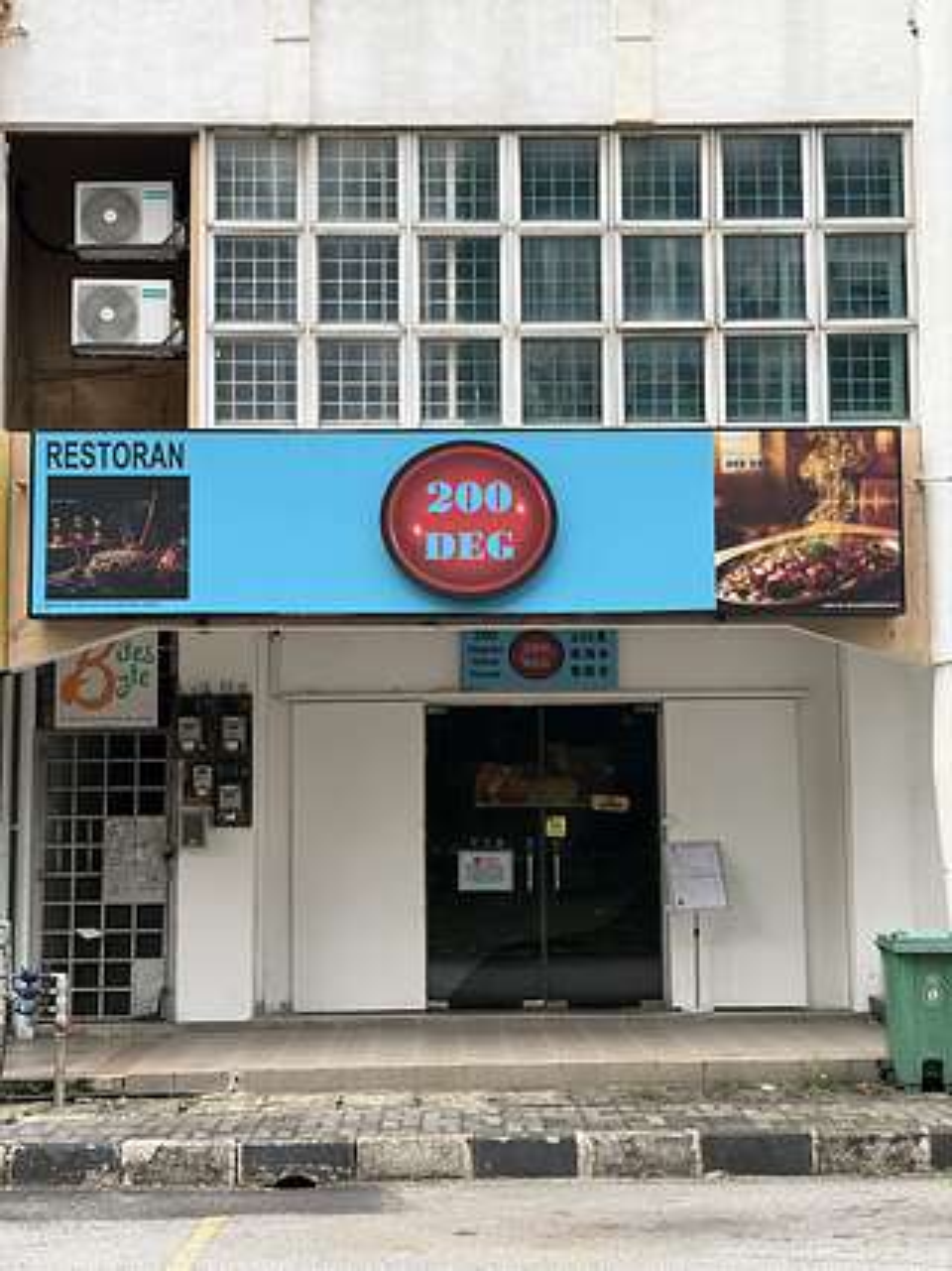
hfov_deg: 28.0
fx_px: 1908
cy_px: 636
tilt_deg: +6.4
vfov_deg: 36.8
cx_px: 476
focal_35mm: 52
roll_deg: +1.6
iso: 40
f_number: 1.6
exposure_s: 1/552
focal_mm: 5.96
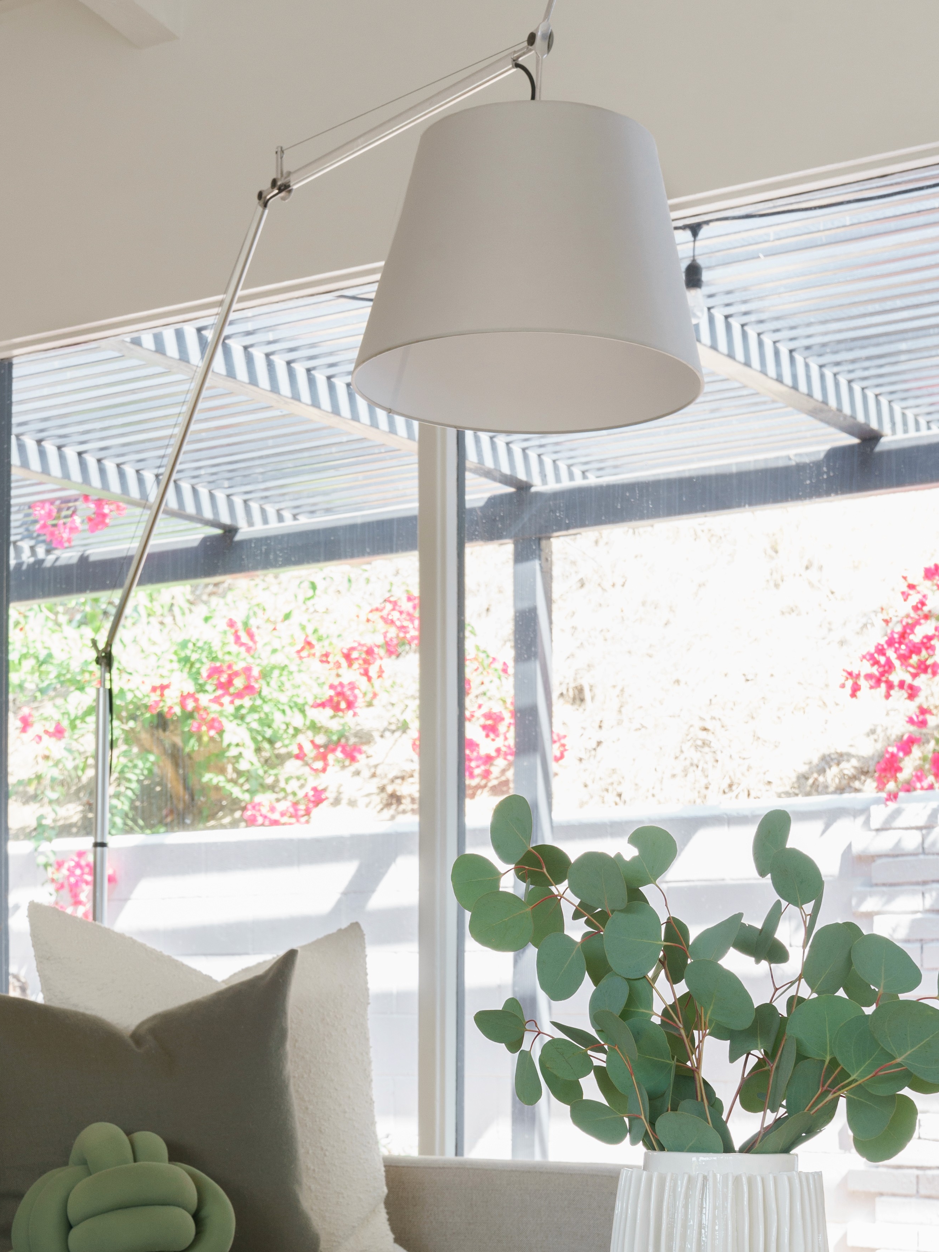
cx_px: 255
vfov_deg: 29.1
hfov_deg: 22.4
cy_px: 1028
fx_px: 2351
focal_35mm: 65
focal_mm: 40
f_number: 9
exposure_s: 1/15
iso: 250
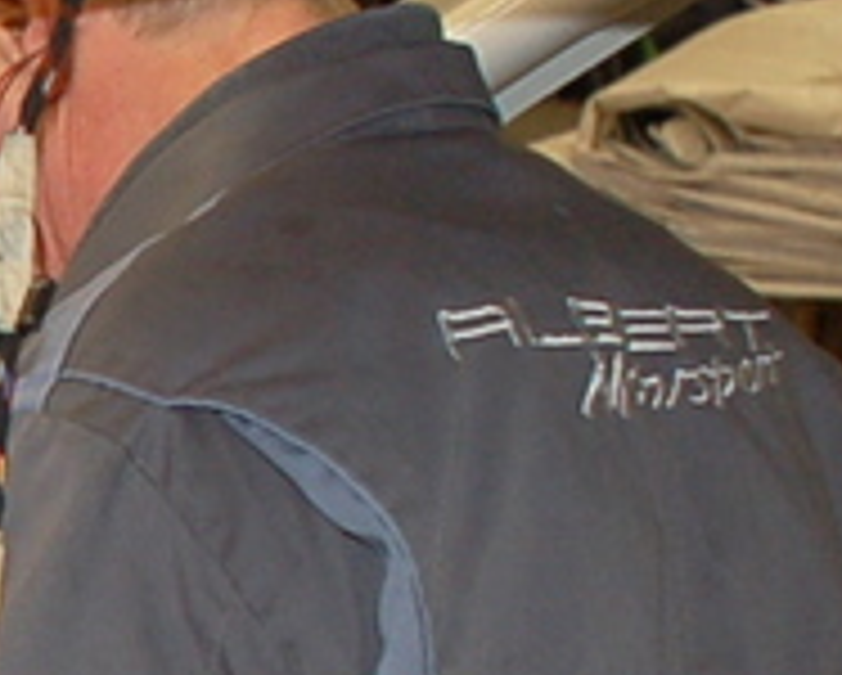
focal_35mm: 162
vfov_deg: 9.5
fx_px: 4030
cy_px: 727
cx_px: -815
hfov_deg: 10.9
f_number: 3.5
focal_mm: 21
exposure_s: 1/60
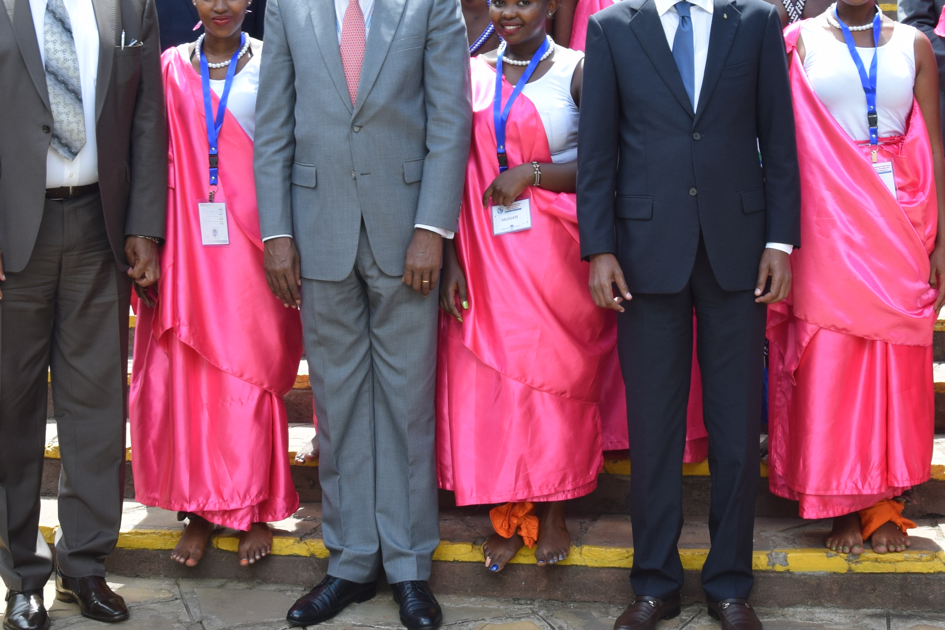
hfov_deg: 28.0
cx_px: 601
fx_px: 1890
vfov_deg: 18.7
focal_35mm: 72
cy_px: 117
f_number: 7.1
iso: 400
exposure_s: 1/200
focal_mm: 24
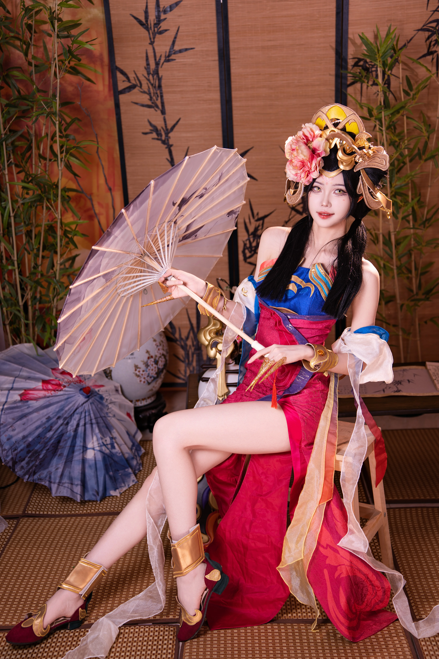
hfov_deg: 29.2
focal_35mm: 46
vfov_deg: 42.7
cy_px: 331
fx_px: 841
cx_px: 220
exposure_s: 1/80
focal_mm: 45
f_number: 2.8
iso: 125
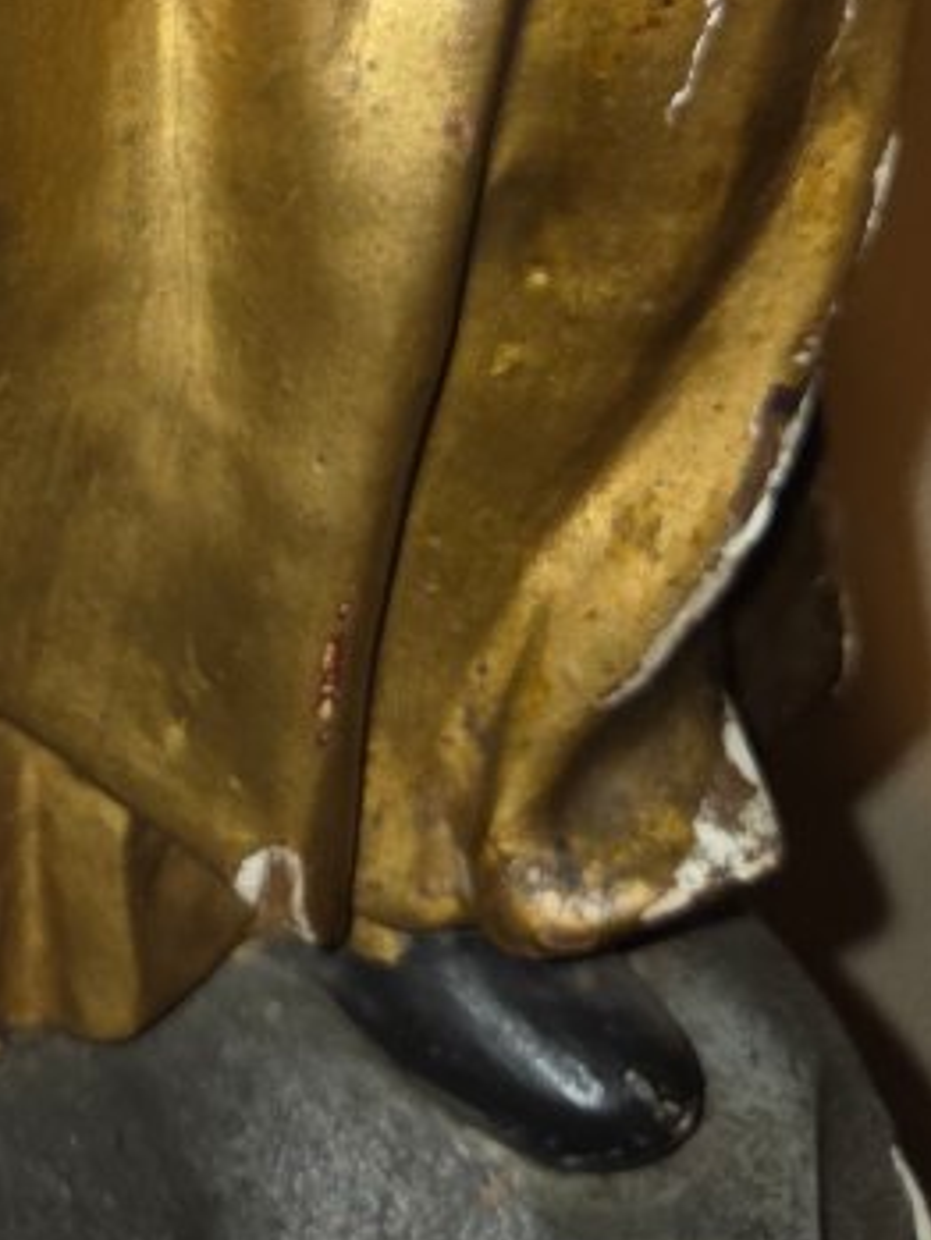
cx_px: -462
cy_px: -220
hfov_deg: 16.9
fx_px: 2831
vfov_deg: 22.8
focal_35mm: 79
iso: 25
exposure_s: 1/60
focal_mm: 5.4
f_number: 1.8
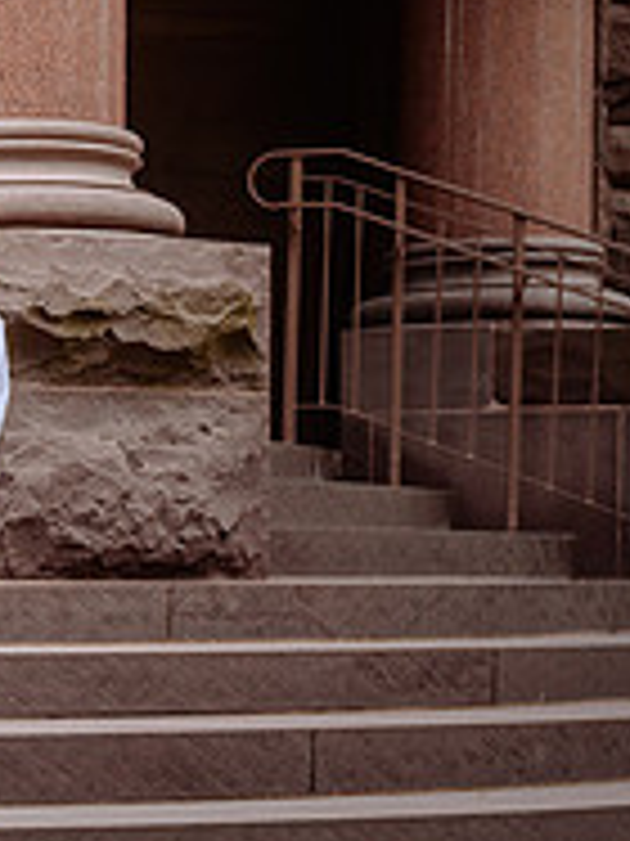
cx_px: -562
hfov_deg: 12.4
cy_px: 652
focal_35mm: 107
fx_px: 2599
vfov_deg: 18.2
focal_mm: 33.5
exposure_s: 1/100
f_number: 4.5
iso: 64
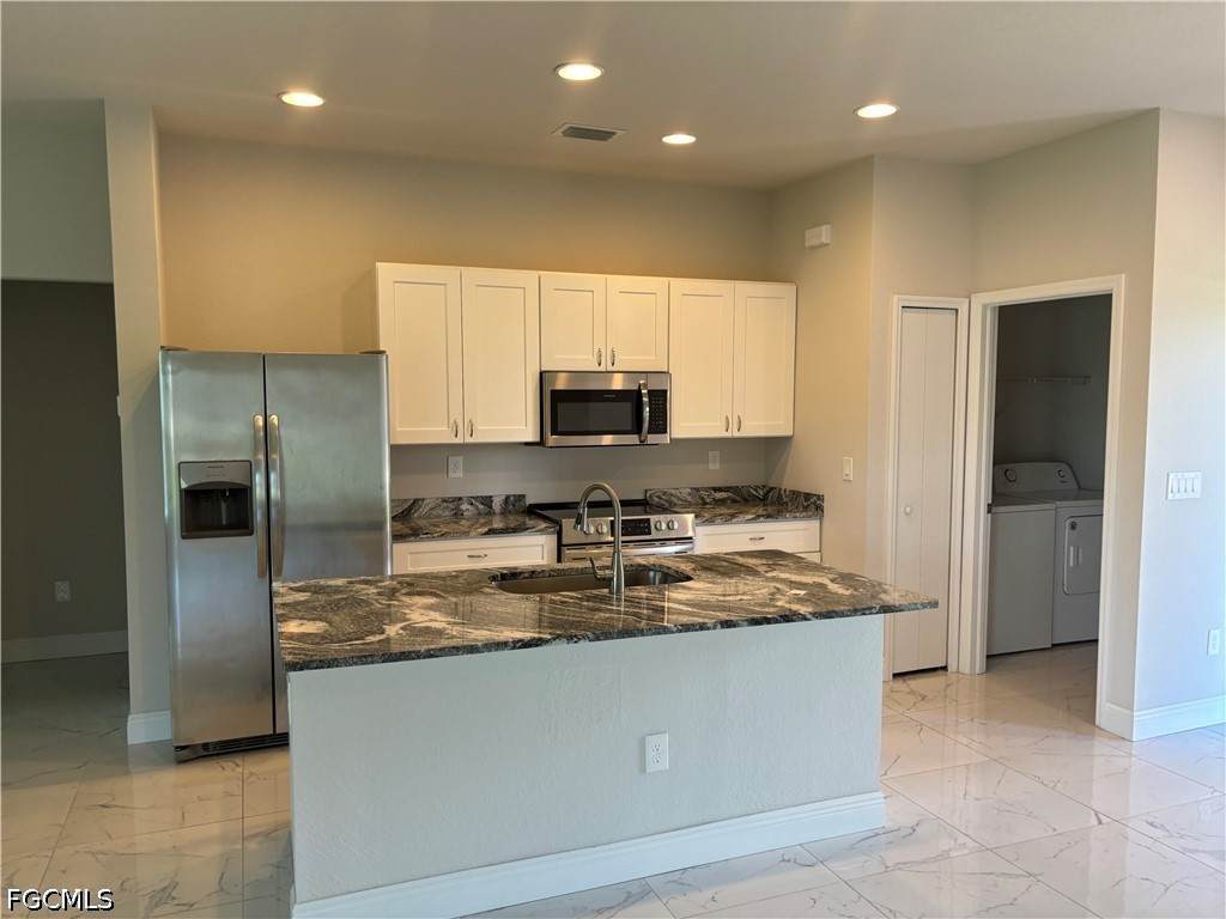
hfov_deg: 67.3
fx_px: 921
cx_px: 613
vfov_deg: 53.1
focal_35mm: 26
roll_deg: -0.7
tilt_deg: -3.3
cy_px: 460
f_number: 1.6
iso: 100
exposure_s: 1/120
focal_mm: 5.96
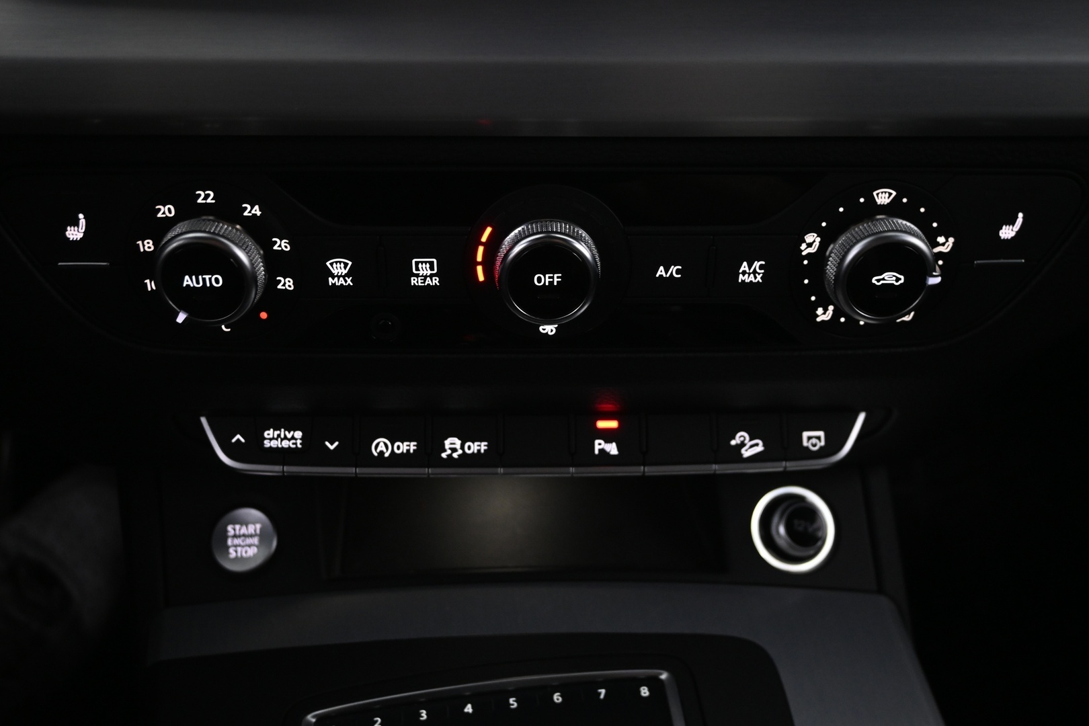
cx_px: 544
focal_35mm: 34
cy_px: 363
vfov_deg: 39.1
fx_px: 1021
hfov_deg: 56.1
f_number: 4
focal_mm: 22.5
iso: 1600
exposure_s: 1/13
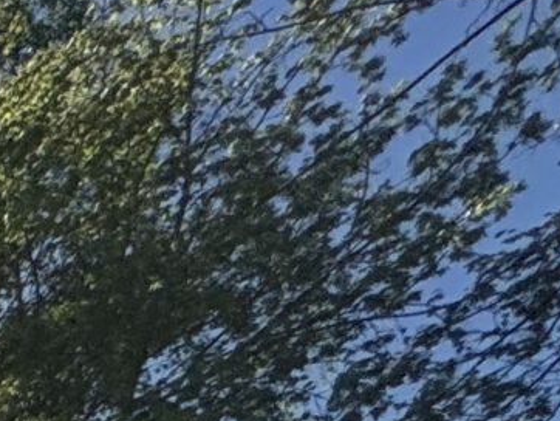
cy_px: 1393
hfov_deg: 10.0
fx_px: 1603
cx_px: -1329
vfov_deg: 9.8
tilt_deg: +0.3
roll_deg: -0.2
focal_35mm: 99
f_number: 2.2
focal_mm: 2.22
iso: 50
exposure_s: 1/3390
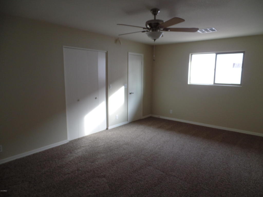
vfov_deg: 58.9
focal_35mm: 23
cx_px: 132
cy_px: 98
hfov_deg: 73.9
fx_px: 175
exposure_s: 1/30
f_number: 2.8
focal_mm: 4.1
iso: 160
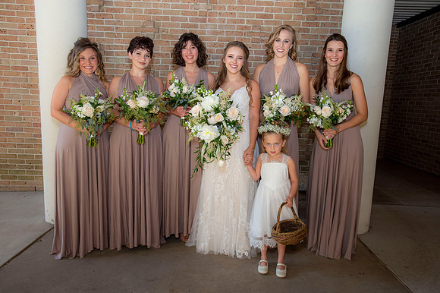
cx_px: 220
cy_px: 146
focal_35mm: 25
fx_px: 305
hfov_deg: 71.5
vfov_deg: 51.2
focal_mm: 25
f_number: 5.6
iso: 1250
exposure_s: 1/250
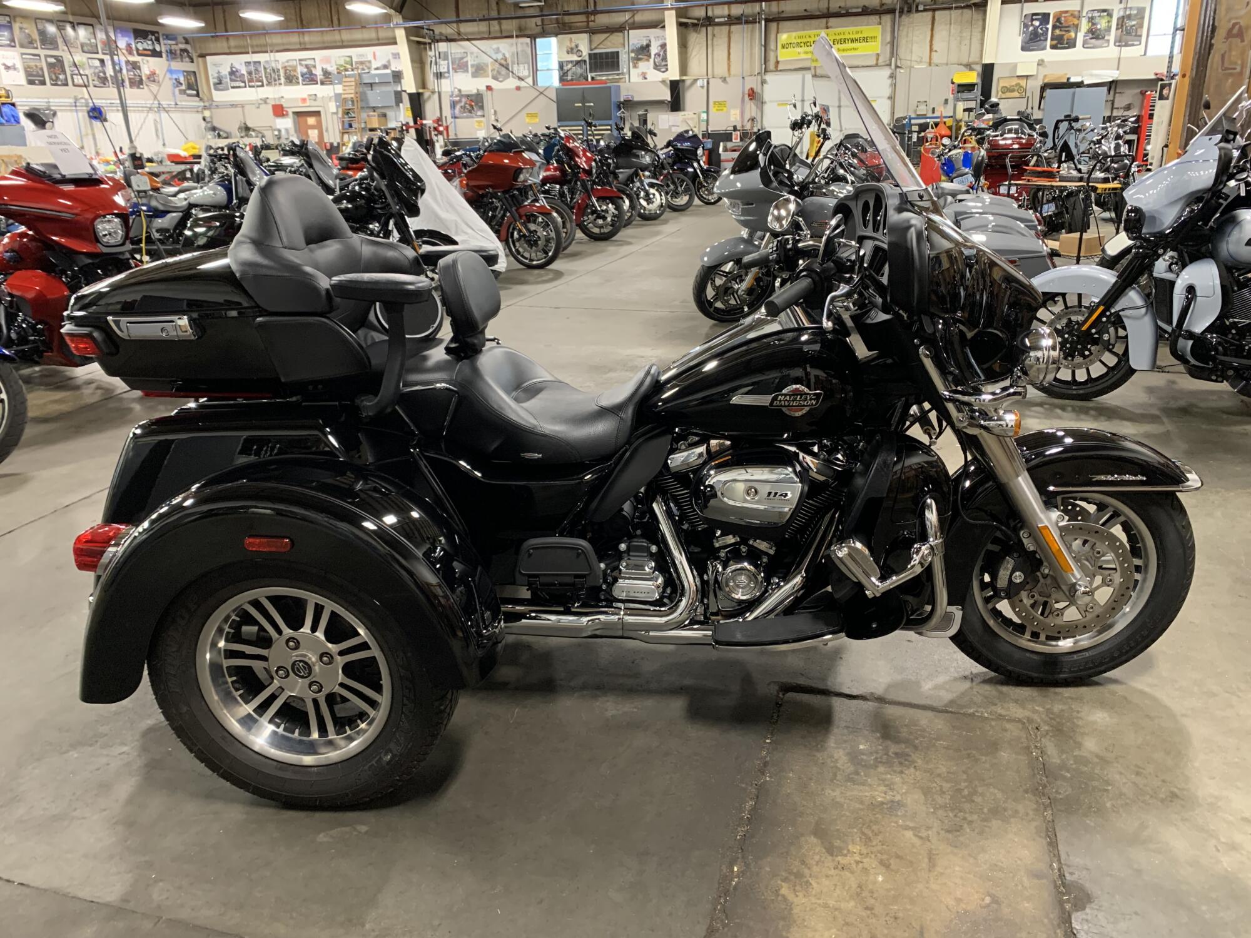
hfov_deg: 67.3
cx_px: 626
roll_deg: +2.2
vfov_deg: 53.1
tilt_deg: -19.0
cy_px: 469
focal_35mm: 26
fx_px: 940
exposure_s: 1/39
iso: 400
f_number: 1.8
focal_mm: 4.25
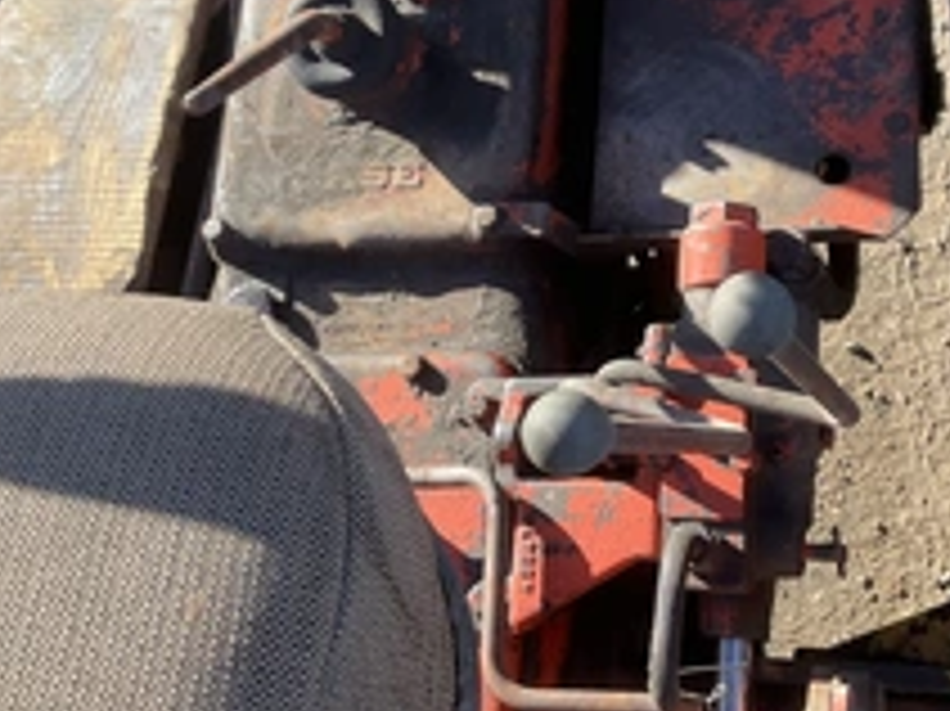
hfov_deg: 34.7
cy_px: 225
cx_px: 612
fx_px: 1509
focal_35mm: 55
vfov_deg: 26.4
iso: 25
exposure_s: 1/318
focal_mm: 3
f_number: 1.8
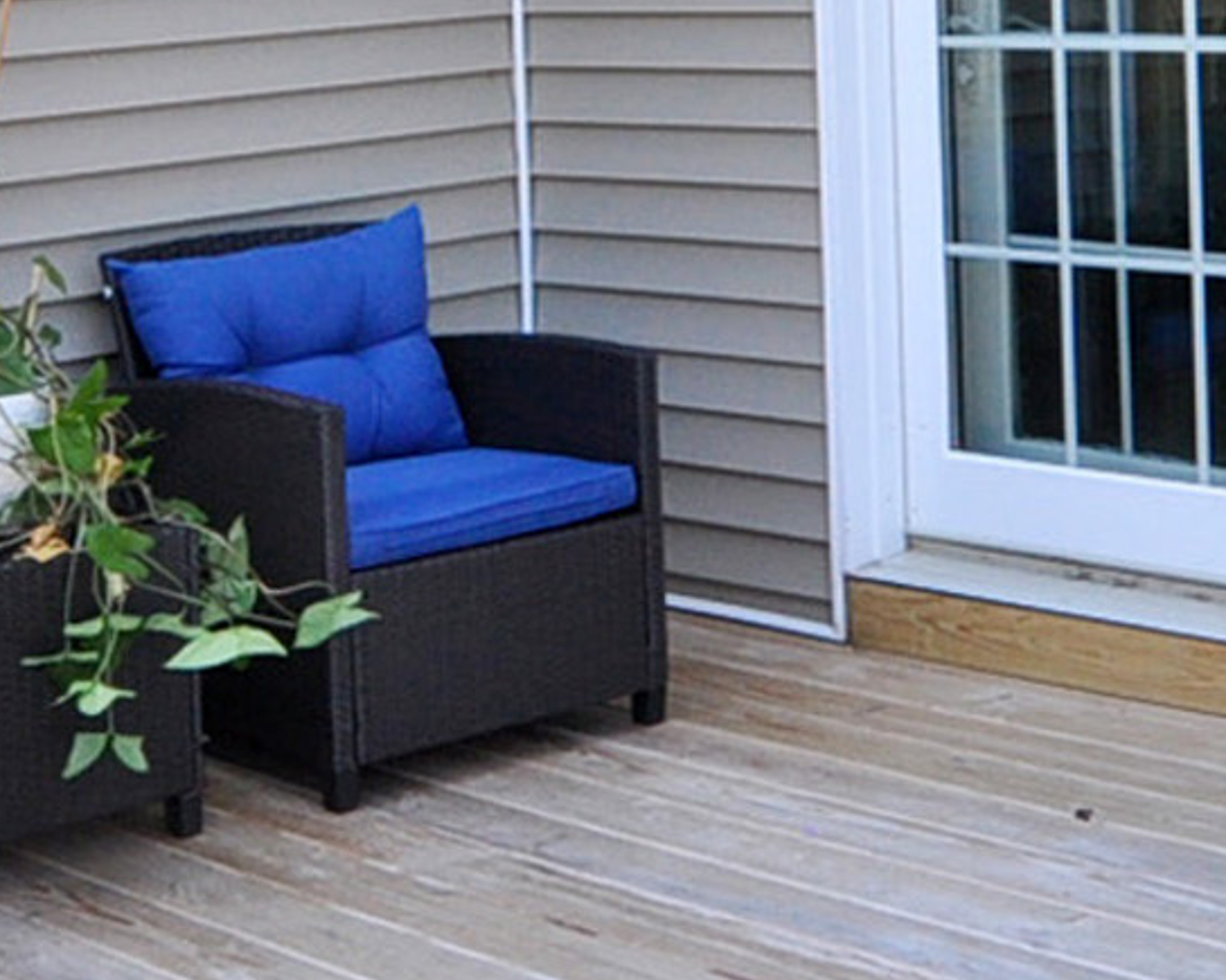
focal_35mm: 75
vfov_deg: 20.1
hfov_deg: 25.2
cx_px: 354
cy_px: 142
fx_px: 2721
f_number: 8
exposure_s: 1/200
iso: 400
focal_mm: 10
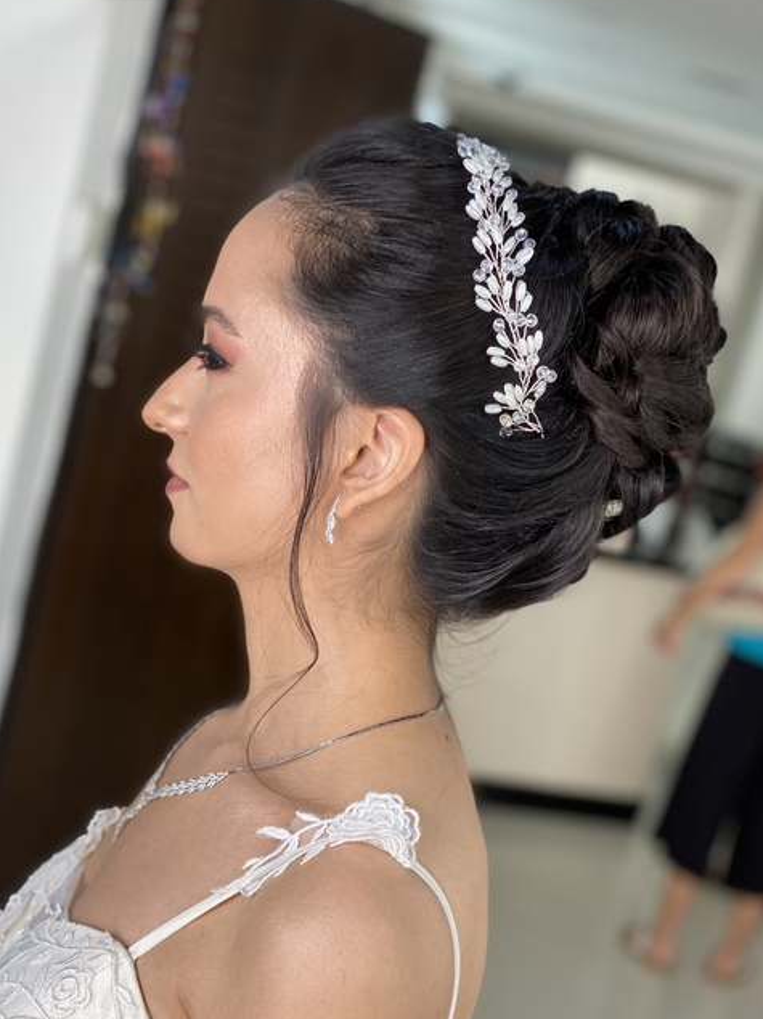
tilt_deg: -11.6
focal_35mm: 63
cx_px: 358
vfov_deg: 30.7
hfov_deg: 23.3
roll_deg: -16.3
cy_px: 595
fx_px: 1853
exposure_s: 1/100
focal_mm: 6
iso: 50
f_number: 2
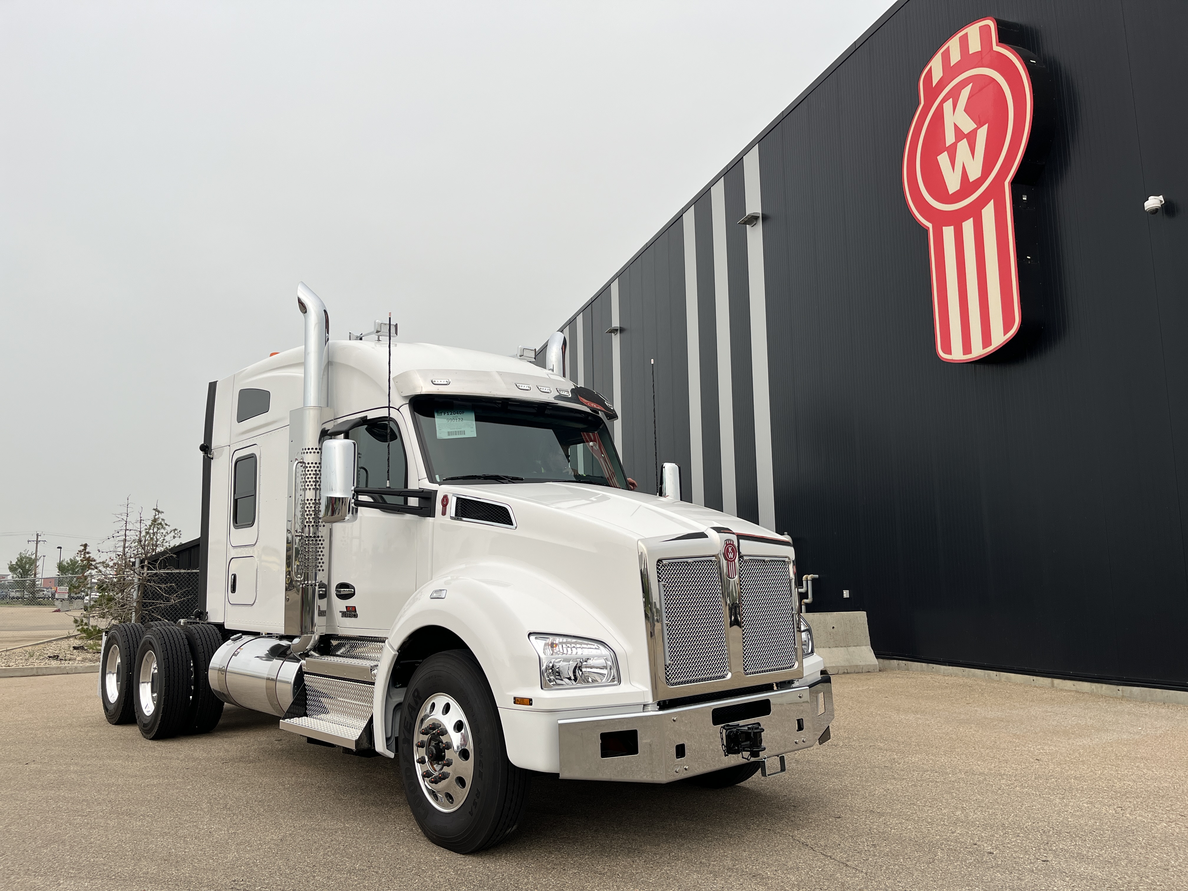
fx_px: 892
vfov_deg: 53.1
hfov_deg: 67.3
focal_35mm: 26
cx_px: 594
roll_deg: +0.7
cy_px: 446
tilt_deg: +8.9
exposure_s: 1/3521
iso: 50
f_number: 1.6
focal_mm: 5.1
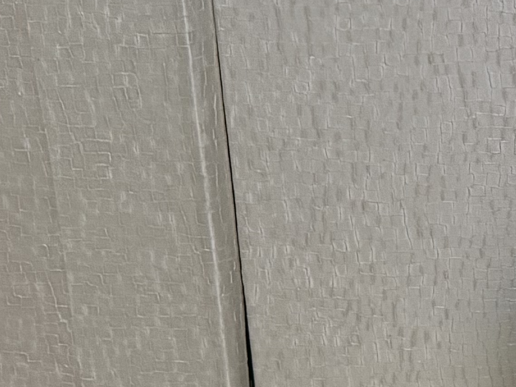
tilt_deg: -27.5
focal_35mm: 120
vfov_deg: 12.0
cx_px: 727
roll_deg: -1.6
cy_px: 499
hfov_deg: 15.4
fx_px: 1789
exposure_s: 1/48
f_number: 1.78
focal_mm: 6.76
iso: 640
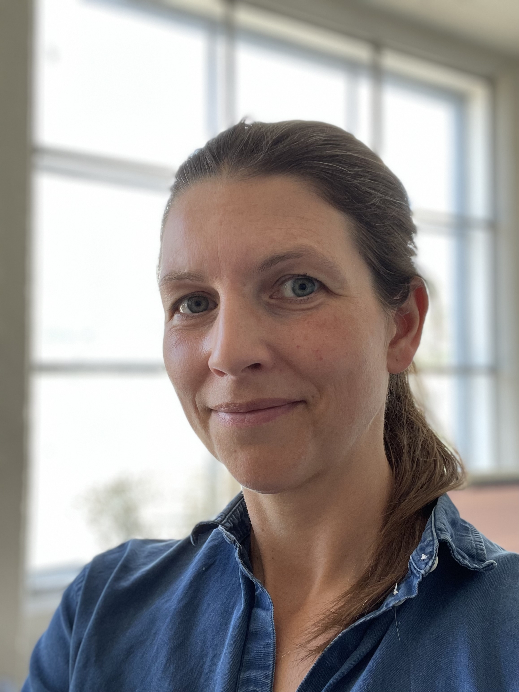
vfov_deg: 60.0
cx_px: 260
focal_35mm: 30
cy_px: 346
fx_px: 600
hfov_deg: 46.8
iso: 100
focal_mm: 2.71
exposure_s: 1/64
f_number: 2.2
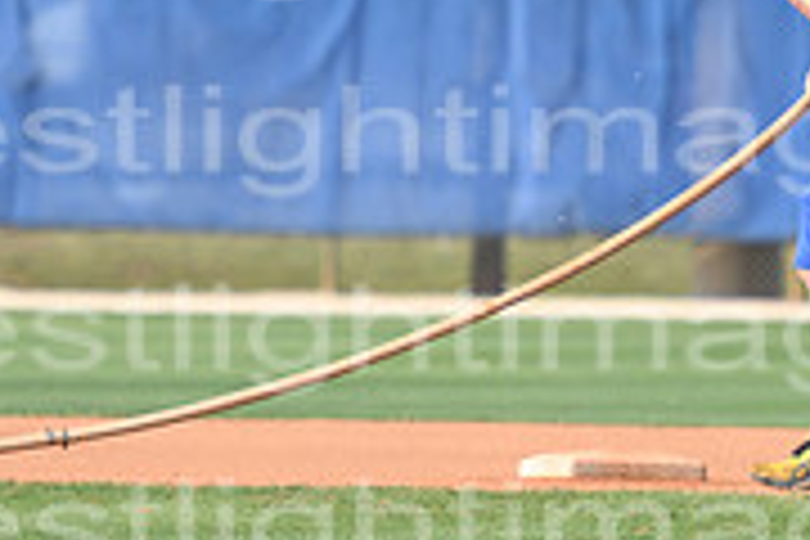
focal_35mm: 847
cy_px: 43
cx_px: 423
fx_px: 19047
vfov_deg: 1.6
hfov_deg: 2.4
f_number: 2.8
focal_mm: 175
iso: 100
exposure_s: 1/1250
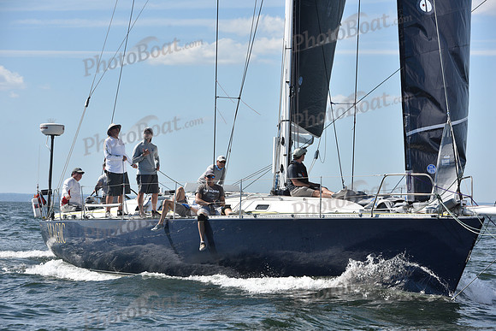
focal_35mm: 135
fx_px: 1860
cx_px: 248
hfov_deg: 15.2
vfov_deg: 10.2
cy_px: 166
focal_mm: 135
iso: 320
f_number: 9
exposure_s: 1/1250
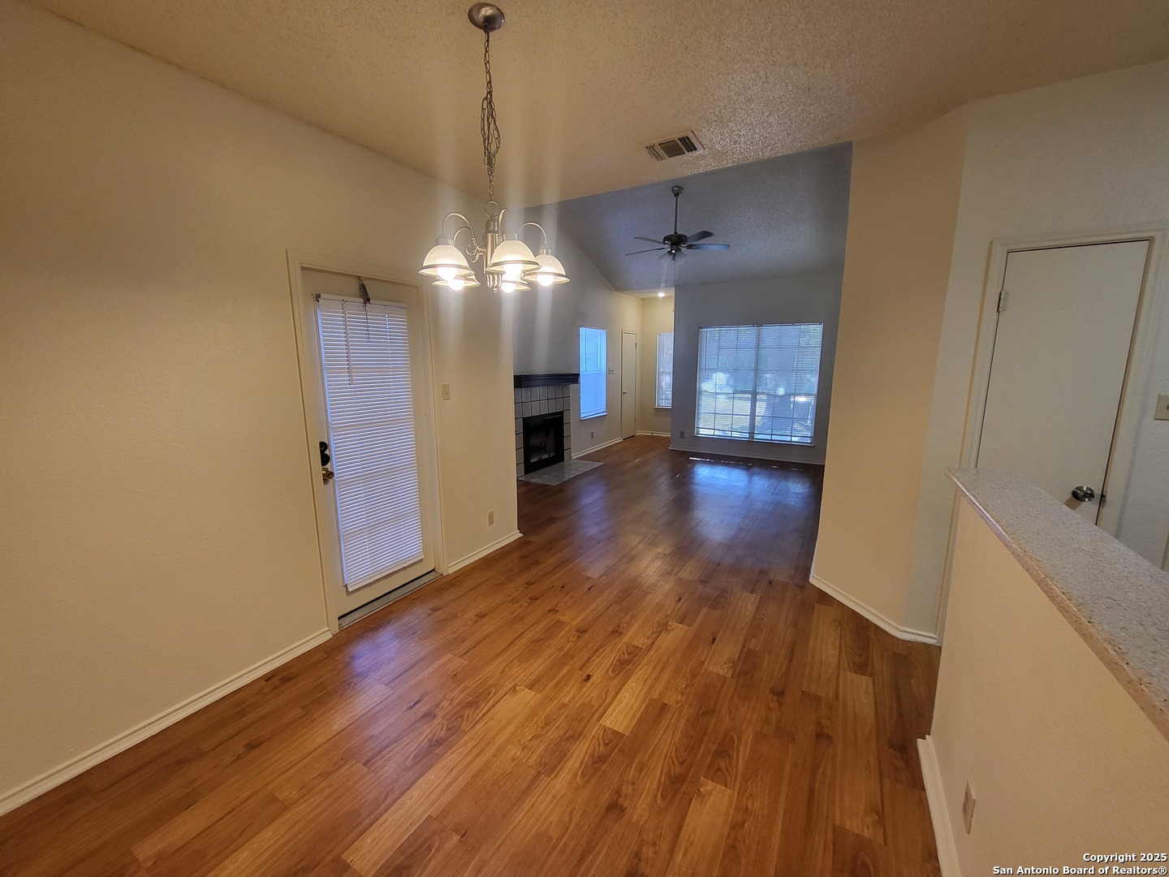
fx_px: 439
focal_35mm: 13
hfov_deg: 106.2
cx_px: 584
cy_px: 438
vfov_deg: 89.9
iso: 160
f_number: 2.2
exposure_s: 1/60
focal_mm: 1.74
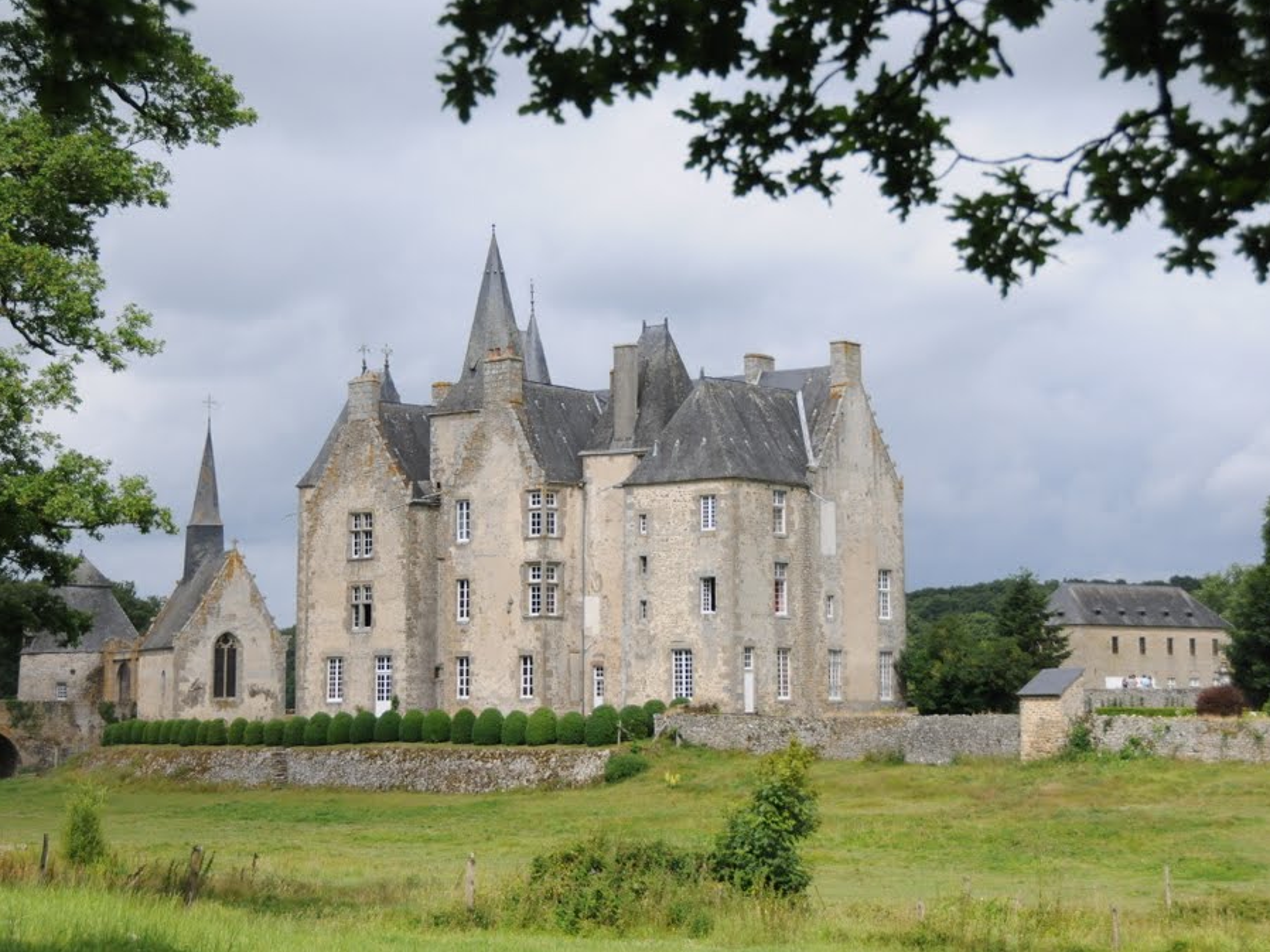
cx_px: 677
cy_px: 472
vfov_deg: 21.3
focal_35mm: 69
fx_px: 2531
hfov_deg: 28.2
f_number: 4.5
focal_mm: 42
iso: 800
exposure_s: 1/6400
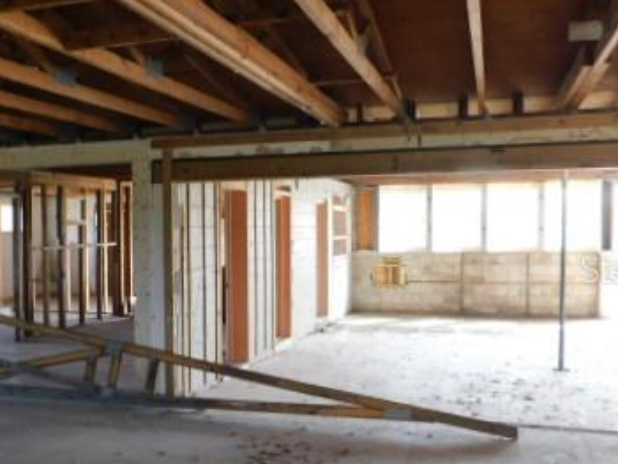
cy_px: 268
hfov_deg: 43.8
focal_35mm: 42
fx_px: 750
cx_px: 182
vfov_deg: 34.3
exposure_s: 1/40
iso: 125
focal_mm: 4
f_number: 3
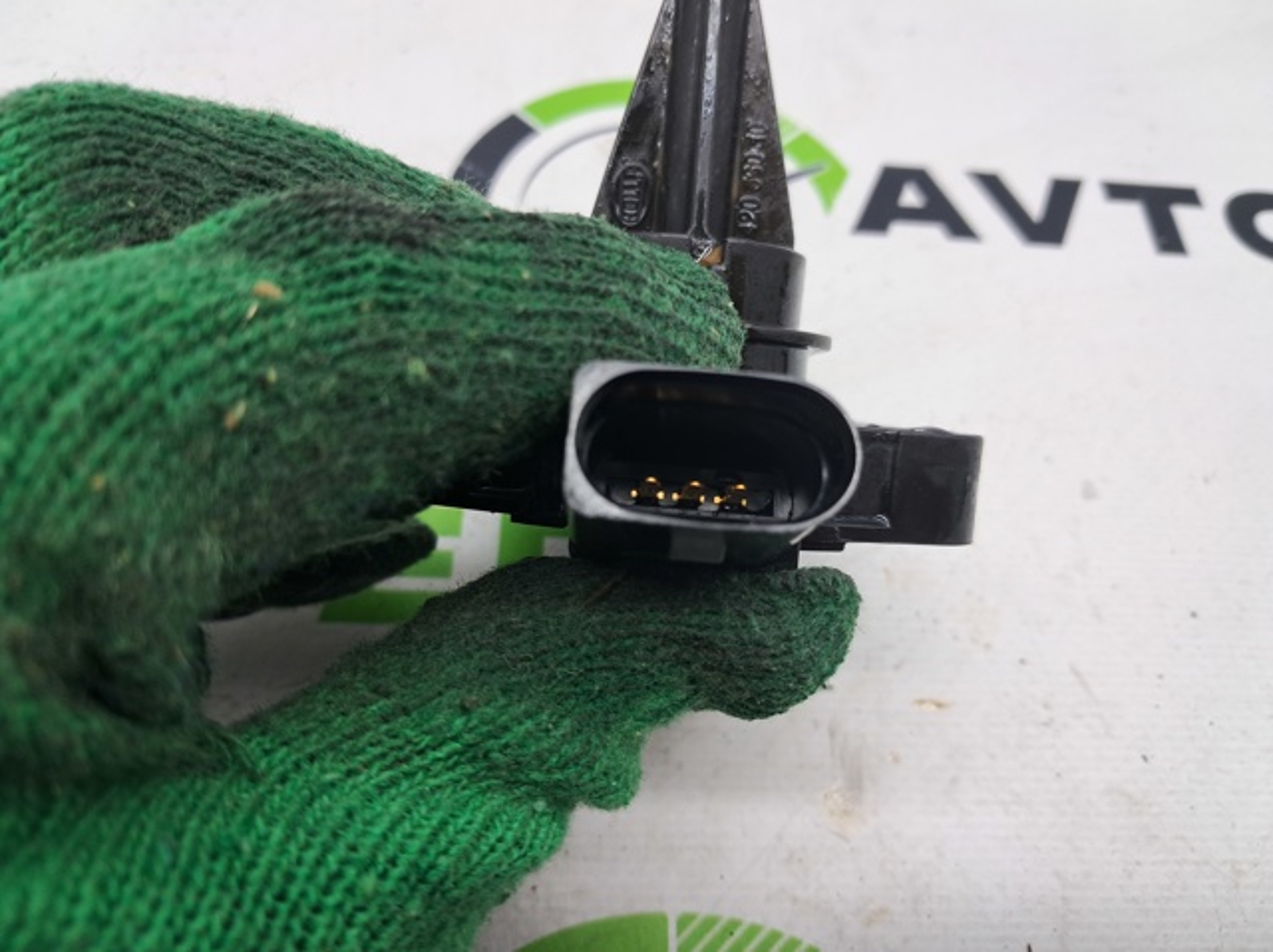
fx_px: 992
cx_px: 636
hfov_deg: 65.4
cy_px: 476
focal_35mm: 27
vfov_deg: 51.3
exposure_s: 1/50
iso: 50
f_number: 1.8
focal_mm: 4
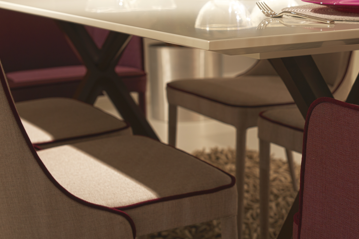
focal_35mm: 97
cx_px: 279
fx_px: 967
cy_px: 50
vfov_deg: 14.0
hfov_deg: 20.8
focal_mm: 50
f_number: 4.5
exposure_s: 1.5
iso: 200
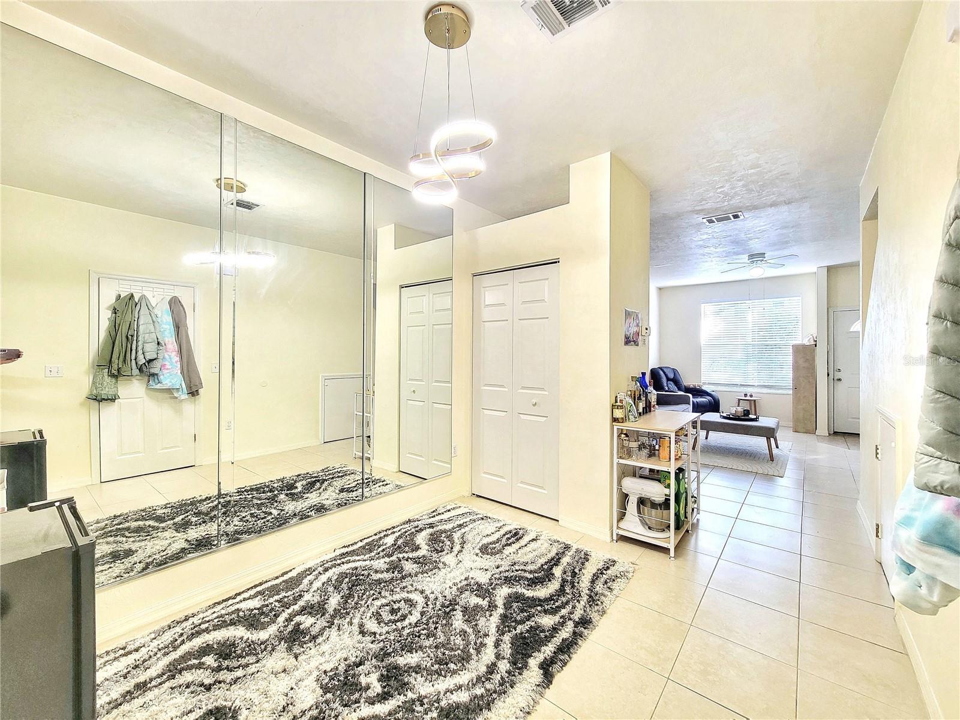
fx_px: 361
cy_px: 360
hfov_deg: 106.2
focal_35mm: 13
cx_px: 480
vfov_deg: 89.9
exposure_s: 1/60.2
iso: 200
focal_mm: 2.2
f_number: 2.2
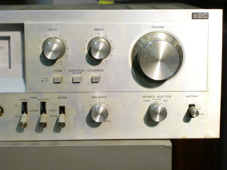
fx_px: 610
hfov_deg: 21.1
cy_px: 85
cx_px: 114
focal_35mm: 93
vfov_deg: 15.9
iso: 400
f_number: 5.2
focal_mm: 16.5
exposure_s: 1/60
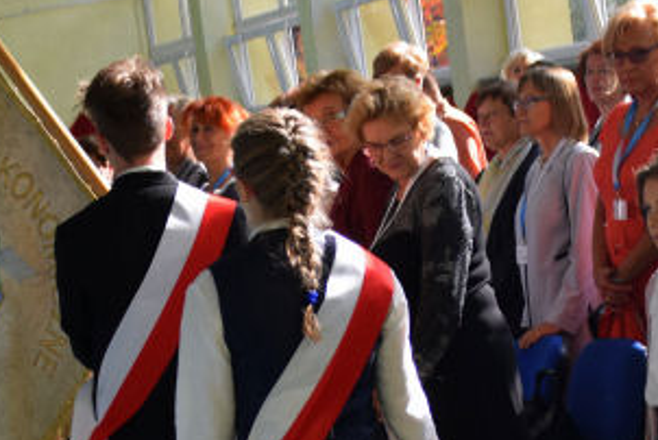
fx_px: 2287
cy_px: 497
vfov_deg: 10.8
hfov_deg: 16.4
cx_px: 270
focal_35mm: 125
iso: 800
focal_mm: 28
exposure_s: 1/1000
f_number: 4
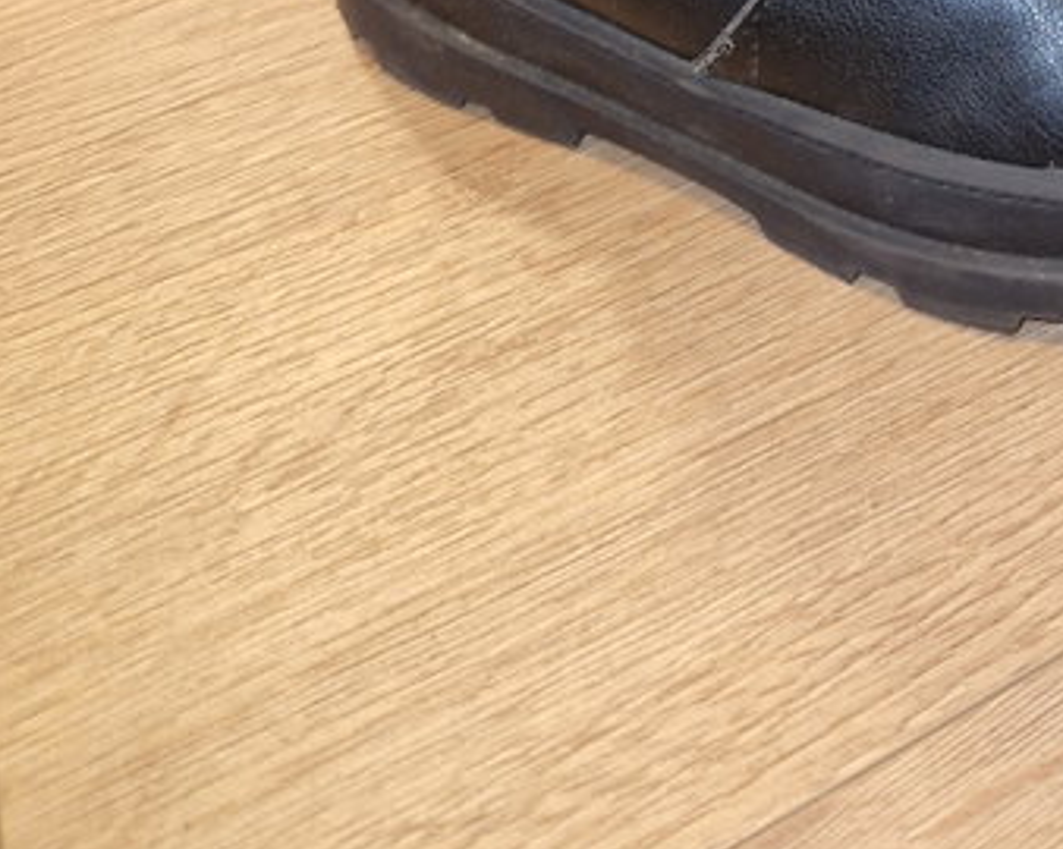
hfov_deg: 32.4
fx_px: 1729
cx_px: 962
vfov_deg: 23.1
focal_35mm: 55
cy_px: -376
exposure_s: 1/100
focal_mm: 5.4
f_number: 1.8
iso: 250
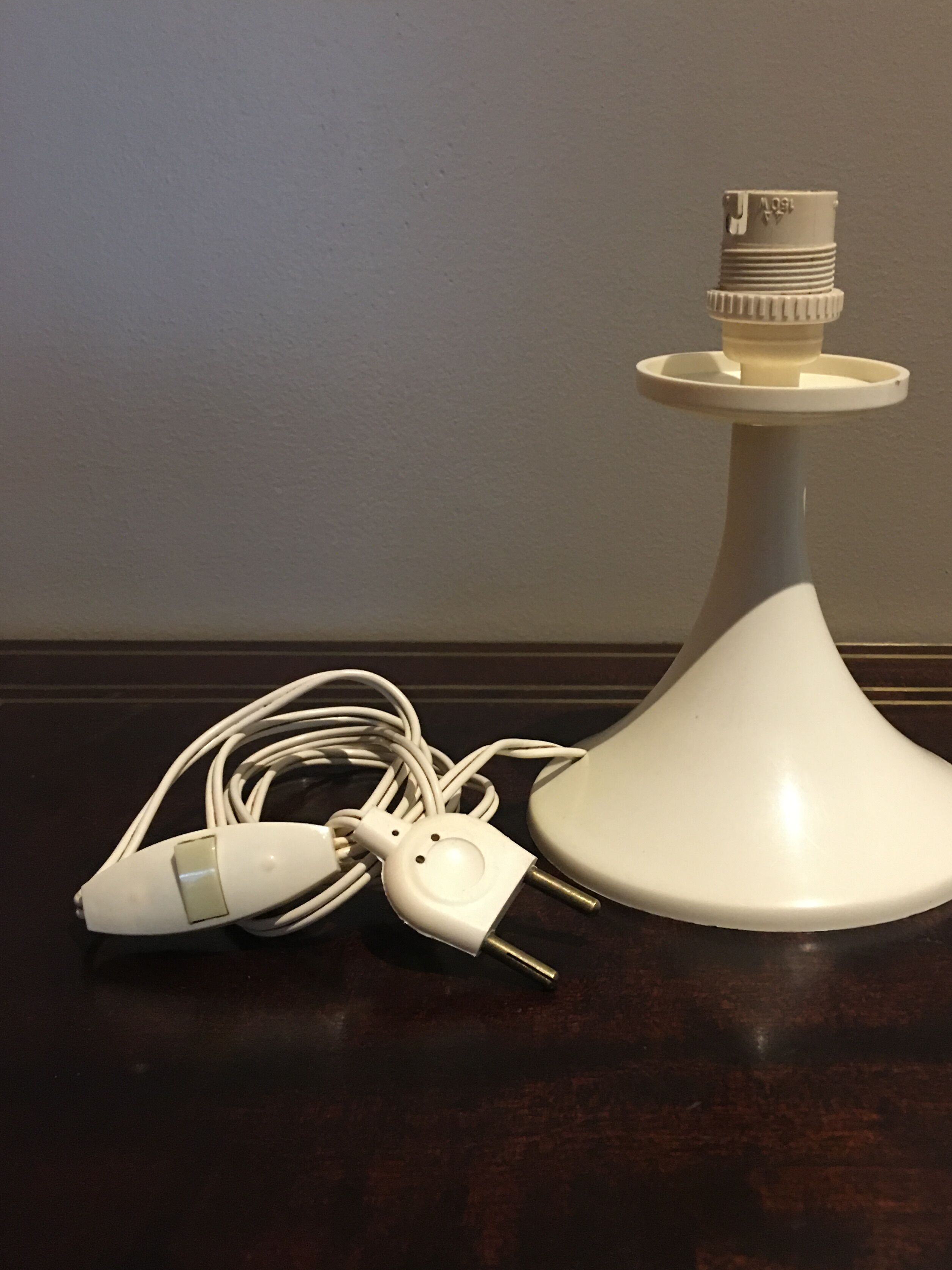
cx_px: 568
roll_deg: +0.0
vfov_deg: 52.6
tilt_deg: -17.0
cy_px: 611
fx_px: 1283
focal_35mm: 35
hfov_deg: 40.5
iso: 125
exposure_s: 1/8
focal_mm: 4.15
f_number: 2.2
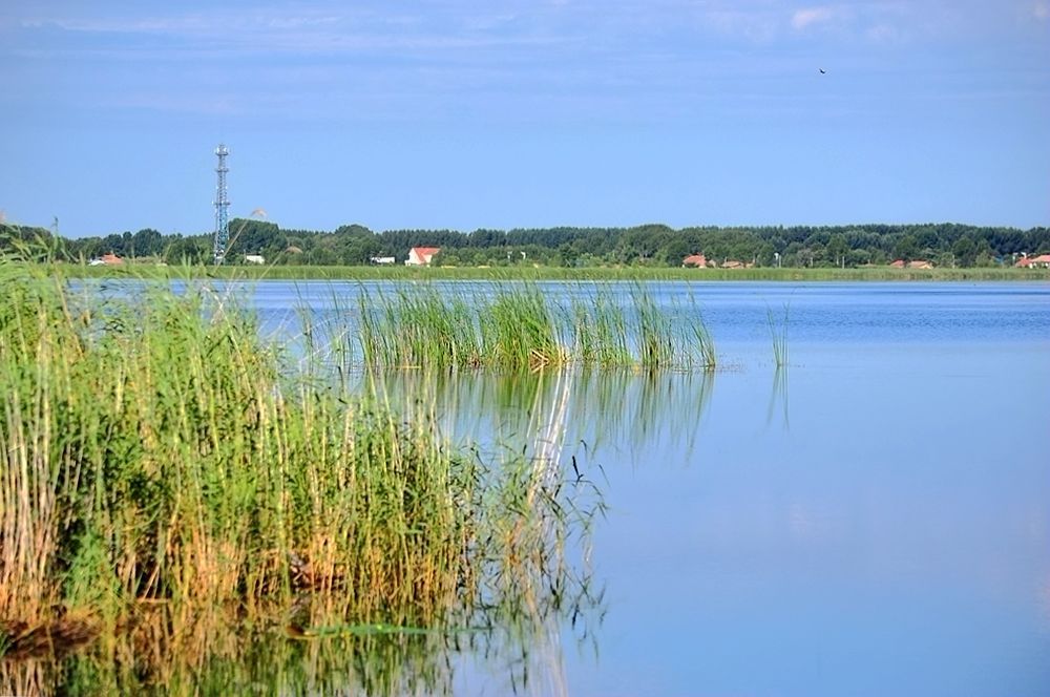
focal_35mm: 165
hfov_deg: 12.5
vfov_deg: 8.3
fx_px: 4806
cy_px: 348
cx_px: 525
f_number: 5.6
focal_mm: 110
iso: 200
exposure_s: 1/1250
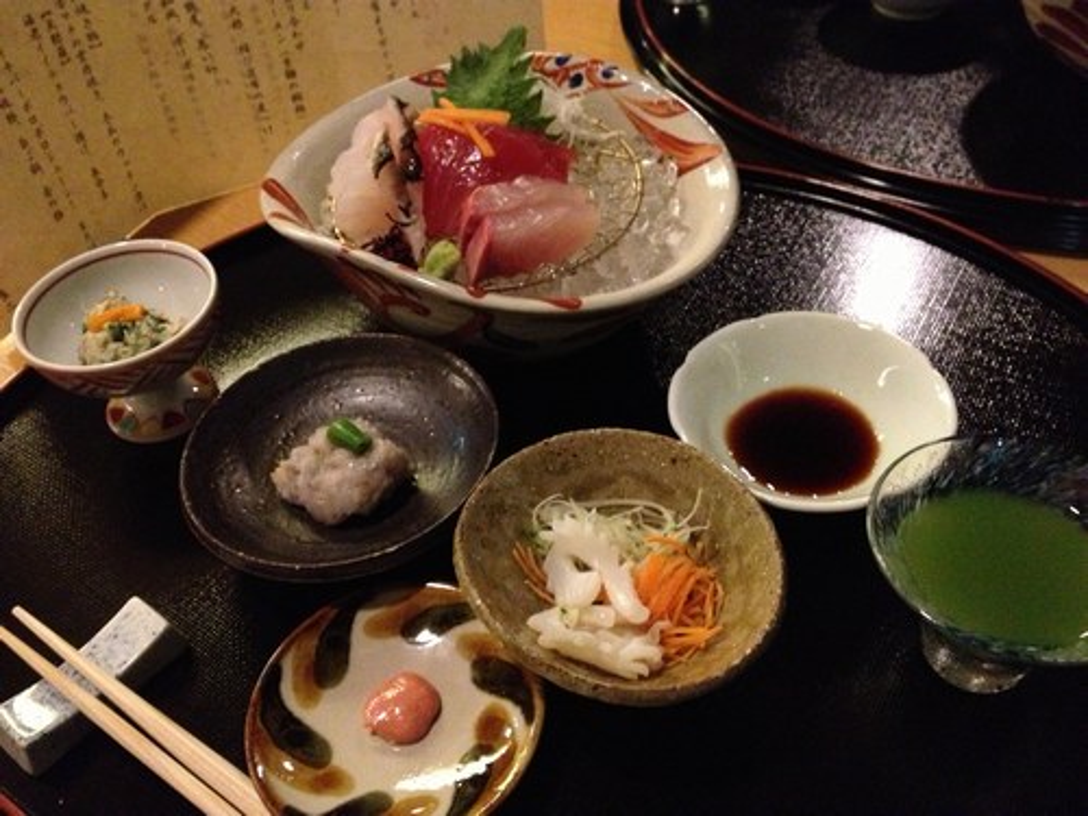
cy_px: 408
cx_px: 544
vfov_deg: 40.7
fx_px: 1100
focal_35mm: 35
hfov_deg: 52.6
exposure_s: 1/15
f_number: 2.4
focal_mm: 4.28
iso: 800
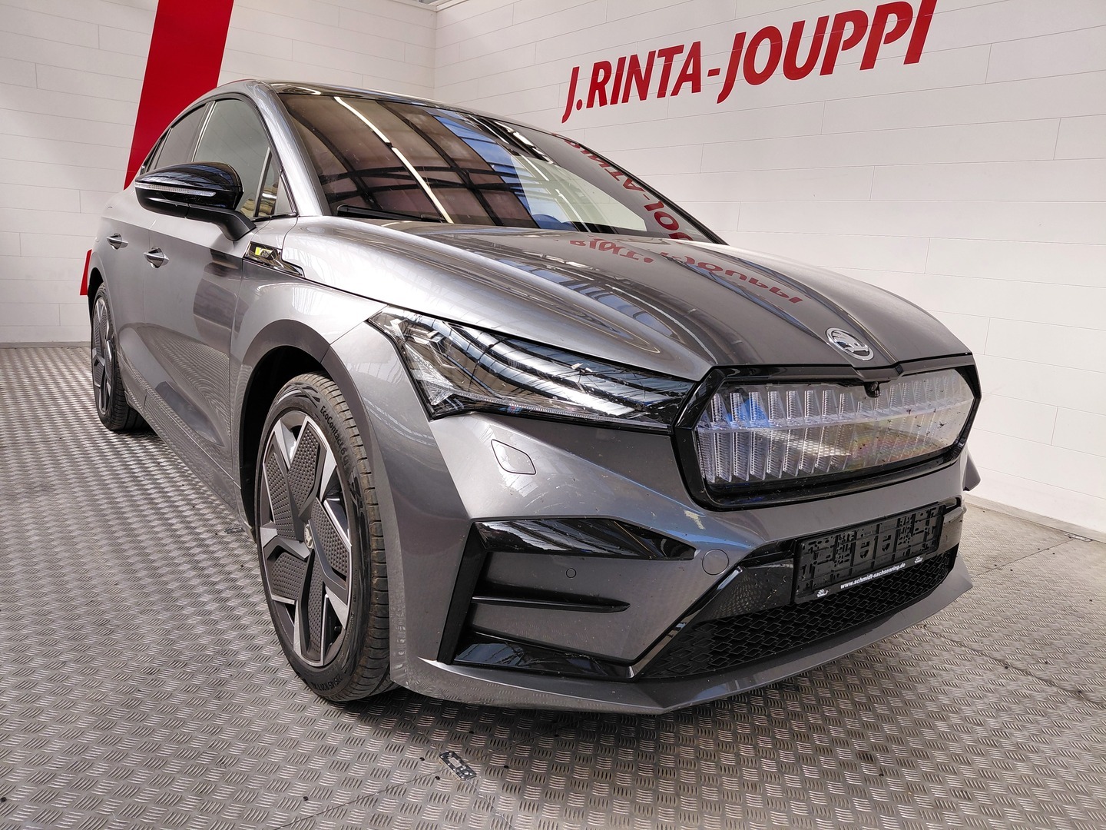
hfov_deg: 69.4
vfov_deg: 54.9
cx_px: 553
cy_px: 415
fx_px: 799
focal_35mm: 25
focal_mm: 4.69
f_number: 1.8
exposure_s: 1/587
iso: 50
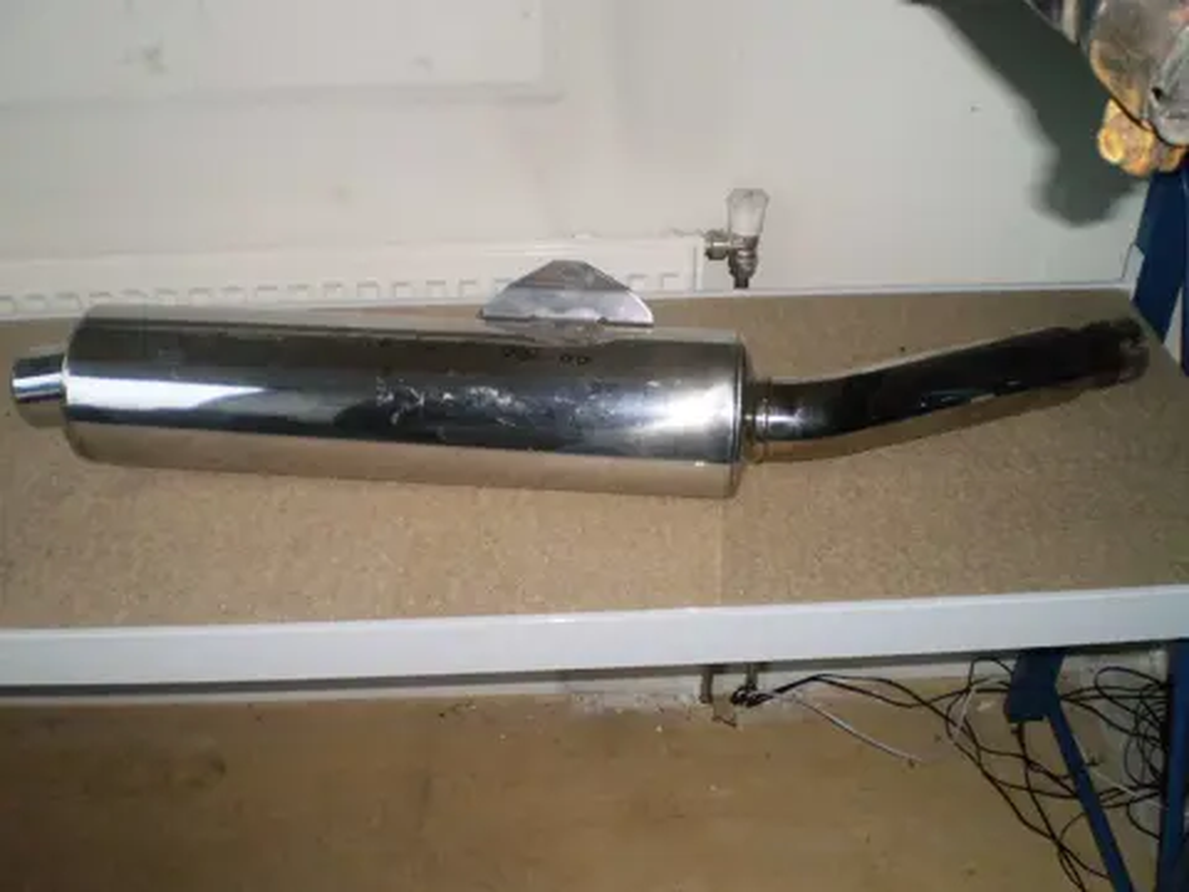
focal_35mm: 36
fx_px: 1237
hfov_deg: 51.4
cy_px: 446
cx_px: 594
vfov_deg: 39.7
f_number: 3.1
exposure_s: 1/30
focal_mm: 6.3
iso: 125
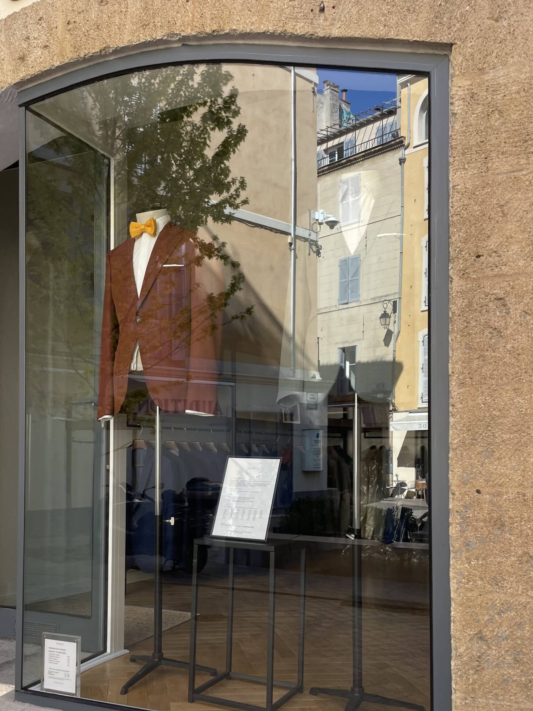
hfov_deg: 41.7
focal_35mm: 34
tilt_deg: +3.8
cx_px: 224
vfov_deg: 53.5
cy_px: 434
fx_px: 698
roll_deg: +0.9
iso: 32
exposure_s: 1/367
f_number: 1.6
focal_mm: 4.2
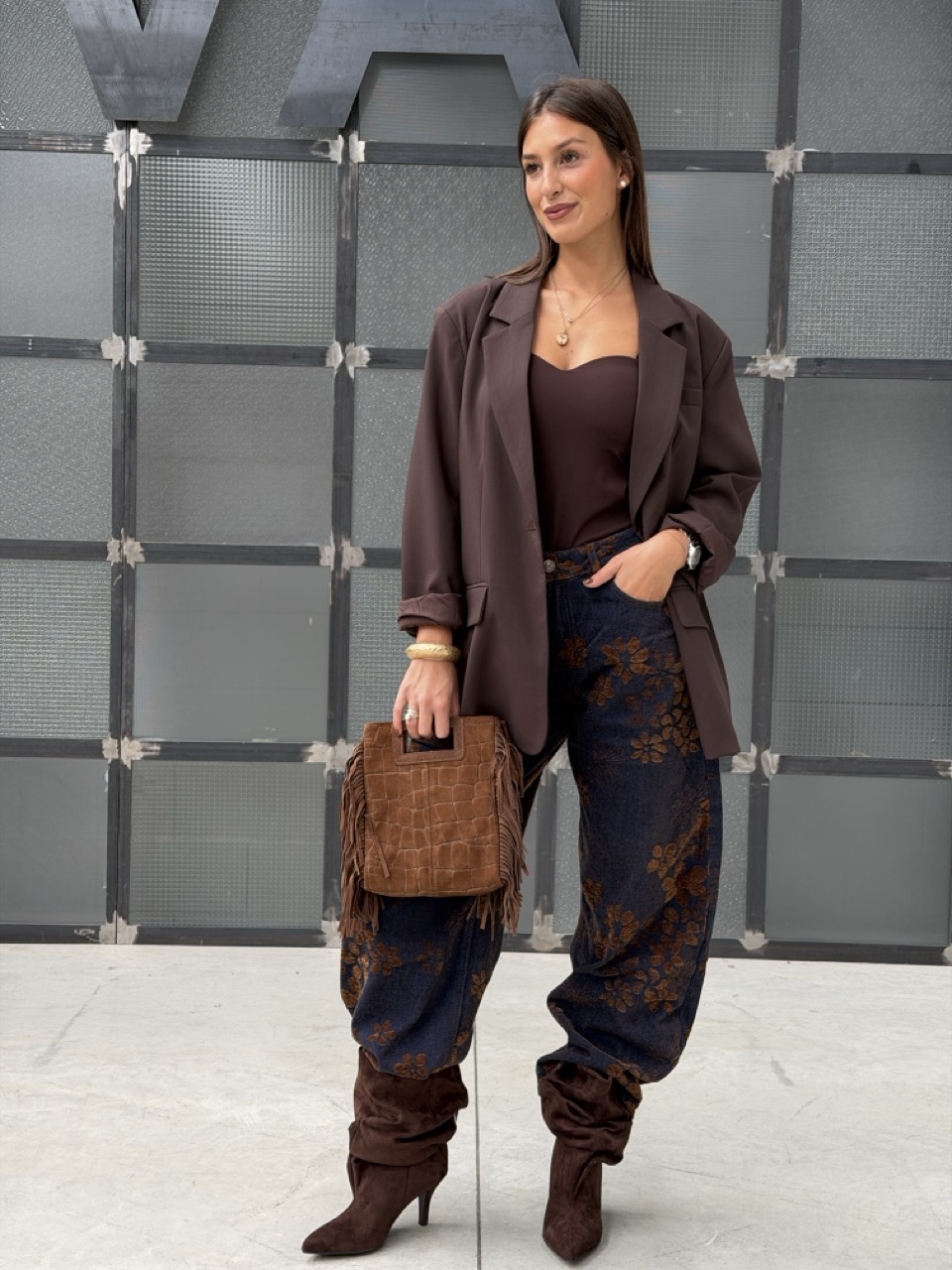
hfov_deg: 30.3
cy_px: 635
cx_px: 476
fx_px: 1760
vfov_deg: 39.7
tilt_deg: -2.3
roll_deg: -1.5
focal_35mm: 48
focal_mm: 6.76
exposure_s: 1/60
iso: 125
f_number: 1.78
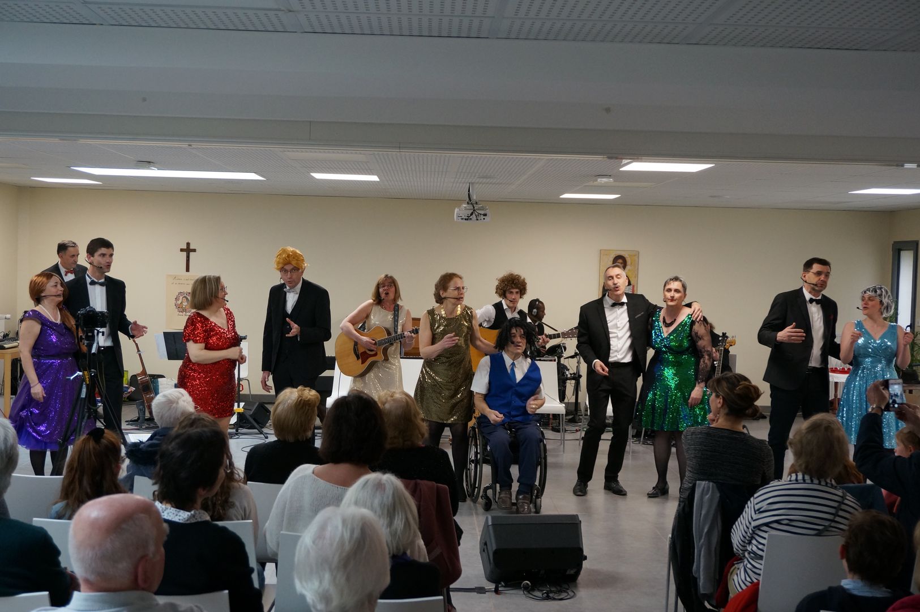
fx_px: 1034
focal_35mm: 40
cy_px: 306
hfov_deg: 48.0
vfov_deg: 32.9
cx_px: 460
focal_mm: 27
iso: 800
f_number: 4.5
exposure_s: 1/80
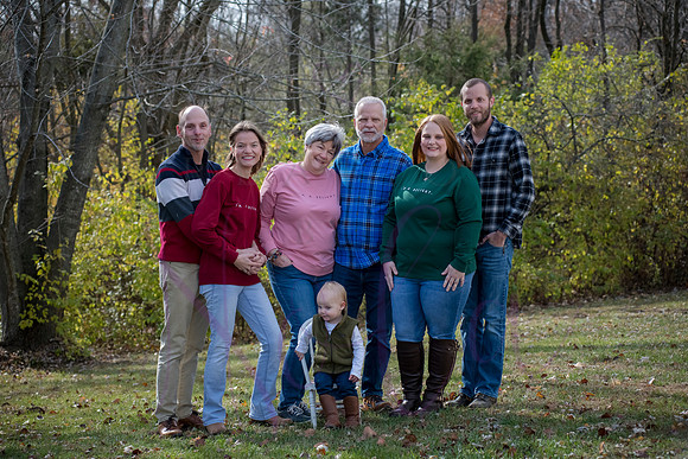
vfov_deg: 17.1
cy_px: 230
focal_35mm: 80
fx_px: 1529
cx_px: 344
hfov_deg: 25.4
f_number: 5
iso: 400
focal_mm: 80
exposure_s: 1/800
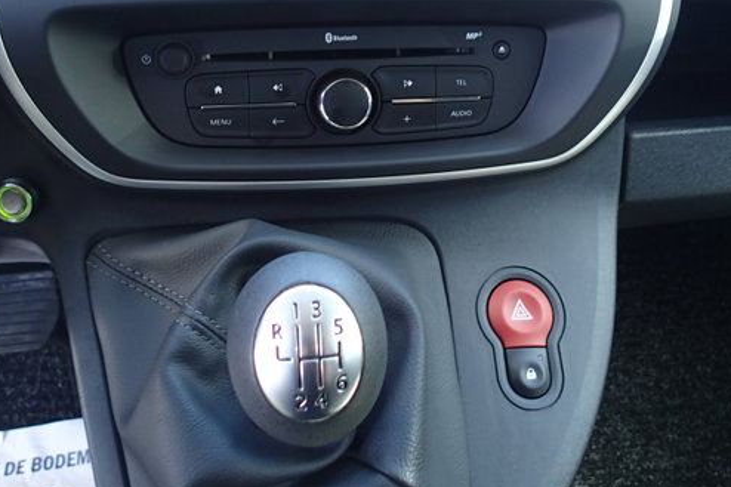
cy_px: 111
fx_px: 812
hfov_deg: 48.5
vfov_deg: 32.6
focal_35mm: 40
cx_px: 354
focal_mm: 4.5
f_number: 2
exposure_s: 1/60
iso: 100
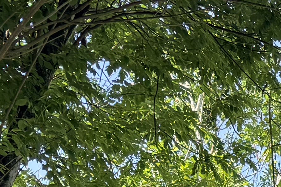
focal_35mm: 157
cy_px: 595
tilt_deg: -0.4
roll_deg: -0.6
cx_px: 790
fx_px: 1225
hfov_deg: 10.3
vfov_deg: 7.5
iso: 100
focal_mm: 6.76
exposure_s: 1/1250
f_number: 1.78
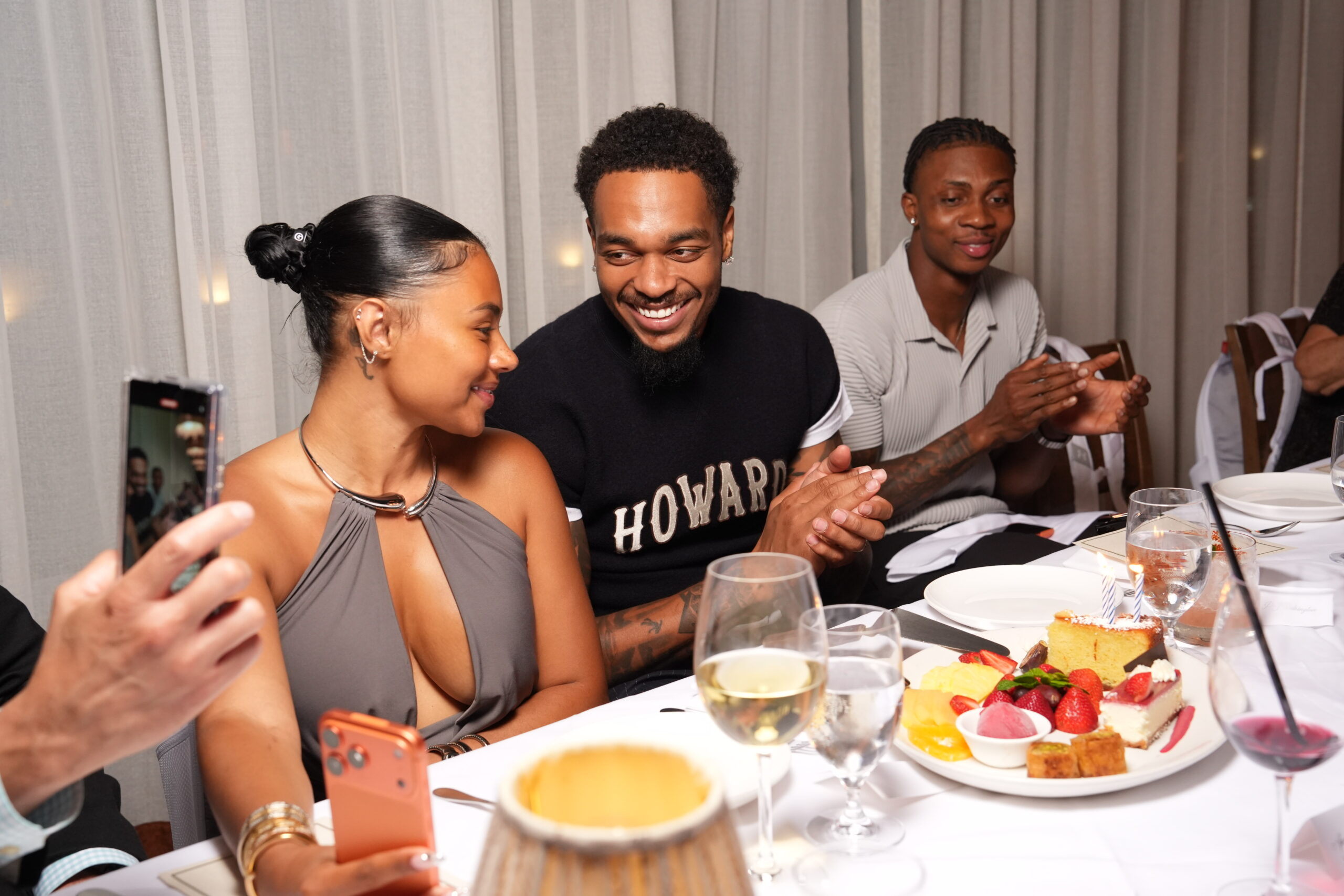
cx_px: 672
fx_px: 1531
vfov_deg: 32.6
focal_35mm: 41
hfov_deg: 47.4
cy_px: 448
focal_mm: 41
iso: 2000
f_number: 5
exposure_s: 1/160
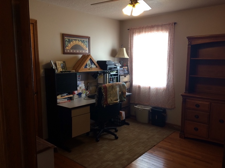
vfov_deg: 48.2
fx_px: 188
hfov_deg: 61.7
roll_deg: -0.8
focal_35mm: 29
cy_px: 84
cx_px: 112
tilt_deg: -6.6
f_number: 2.2
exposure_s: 1/30
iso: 64
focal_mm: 4.15
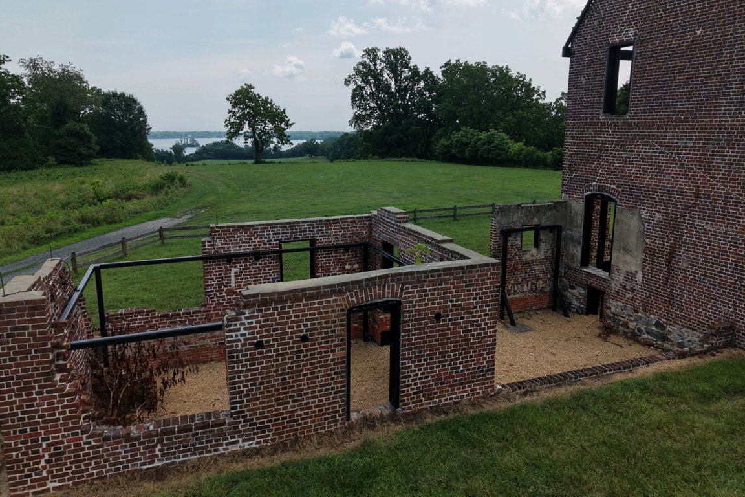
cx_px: 363
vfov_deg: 49.5
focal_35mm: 26
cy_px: 224
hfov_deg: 69.4
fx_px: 538
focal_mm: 8.67
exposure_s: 1/160
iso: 260
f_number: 1.8
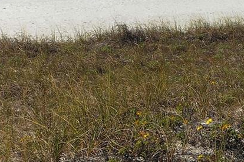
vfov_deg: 9.4
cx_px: 426
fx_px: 941
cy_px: -119
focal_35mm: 139
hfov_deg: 13.4
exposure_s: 1/250
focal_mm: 24
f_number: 13
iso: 200
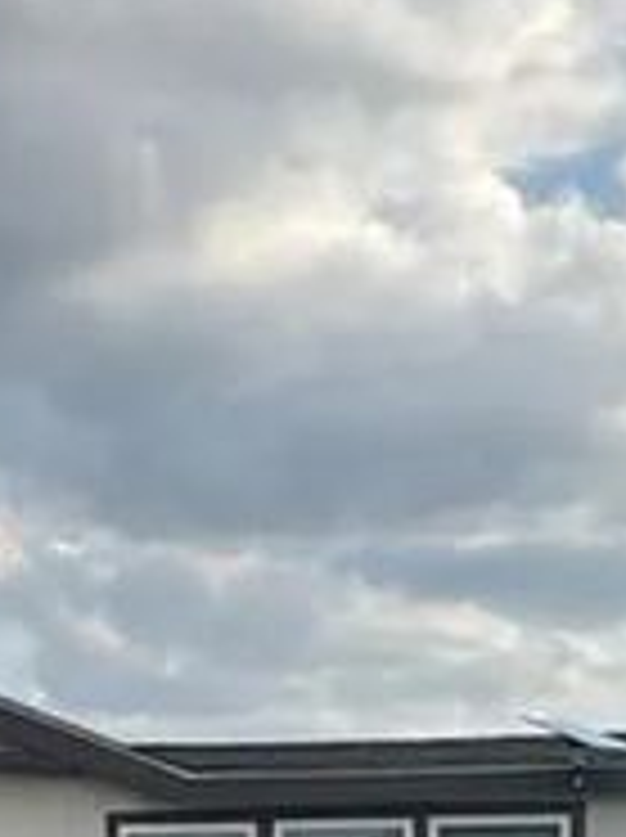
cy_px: 1460
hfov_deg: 14.3
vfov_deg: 16.3
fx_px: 2489
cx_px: 311
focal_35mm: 103
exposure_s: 1/1277
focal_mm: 2.22
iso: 50
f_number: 2.2
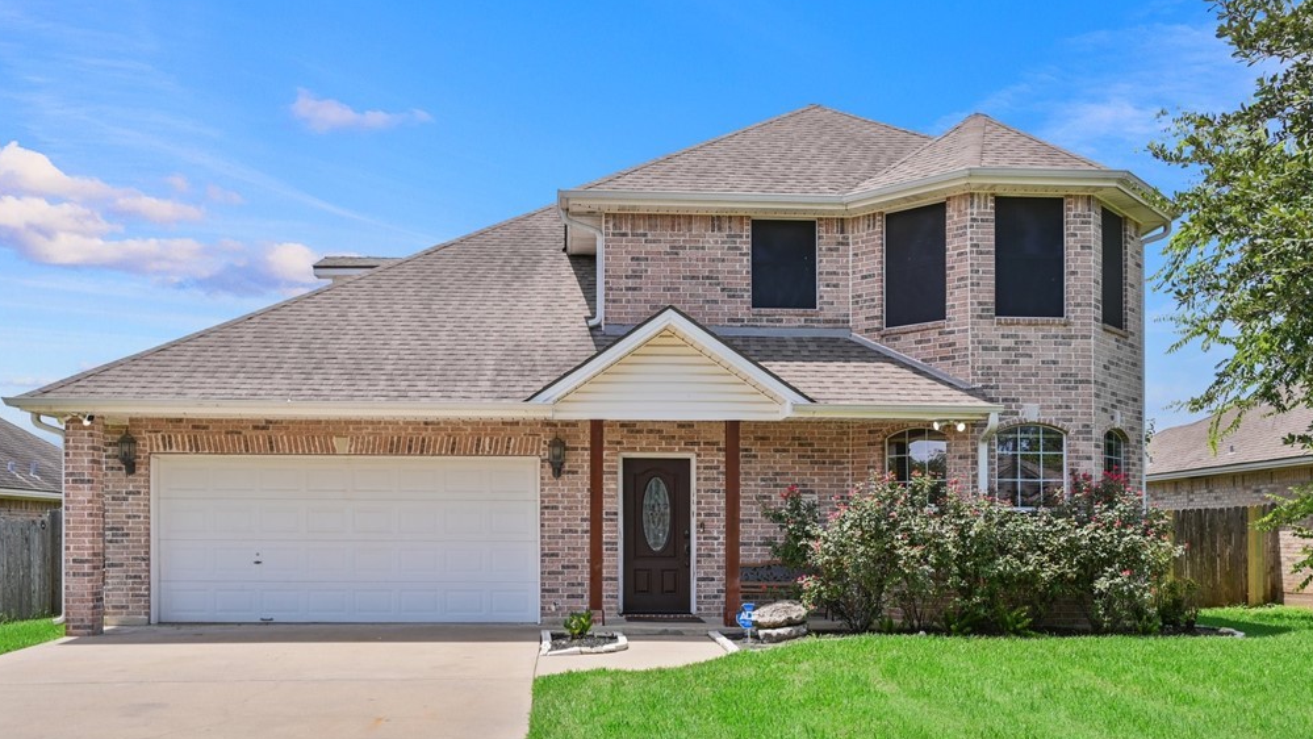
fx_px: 1149
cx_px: 633
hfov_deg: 59.5
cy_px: 442
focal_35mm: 33
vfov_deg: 35.5
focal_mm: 29
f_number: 8
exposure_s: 1/500
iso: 250
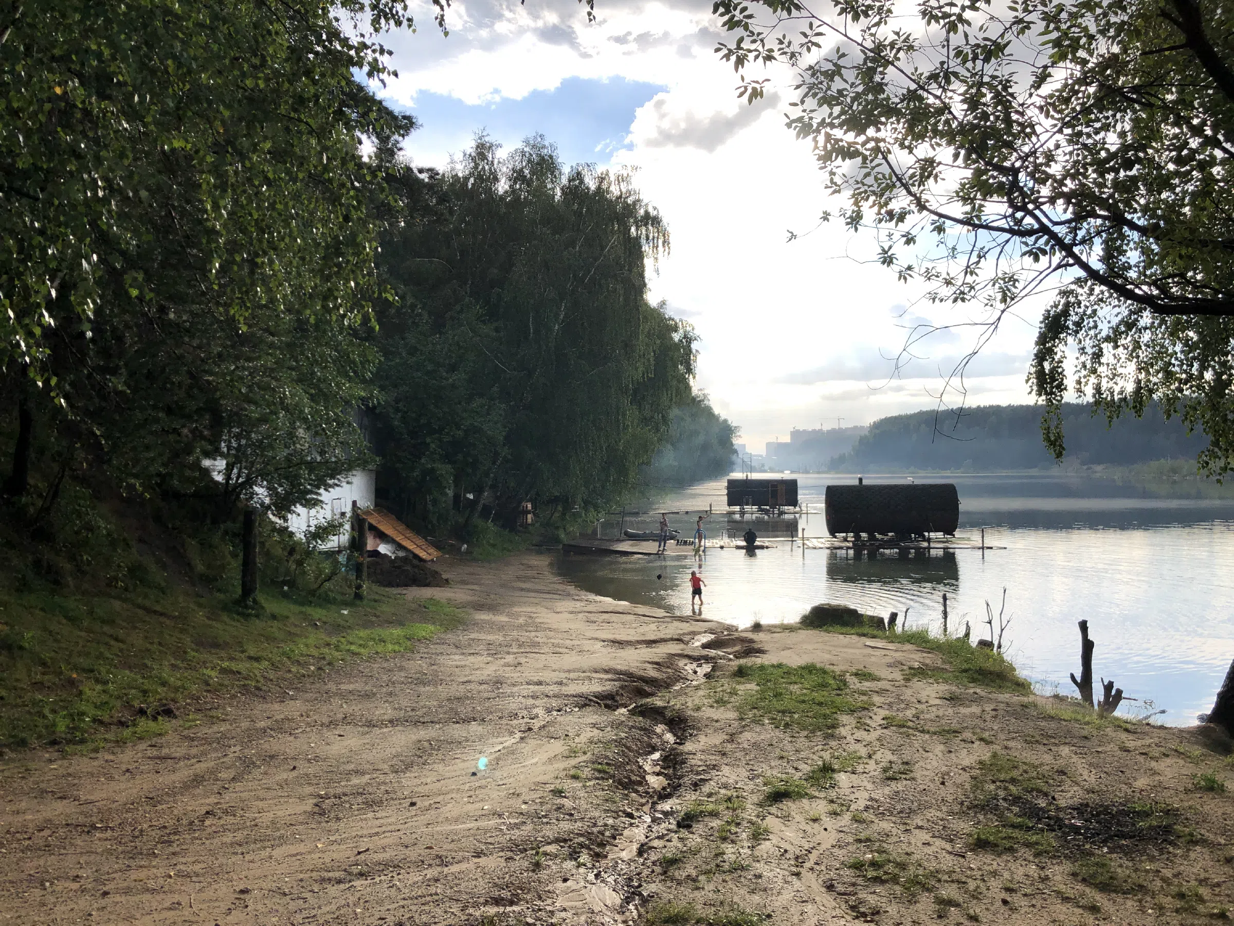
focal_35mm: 28
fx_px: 998
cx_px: 617
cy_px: 463
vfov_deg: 49.7
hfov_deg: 63.4
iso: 20
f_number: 1.8
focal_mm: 4
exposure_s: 1/2000
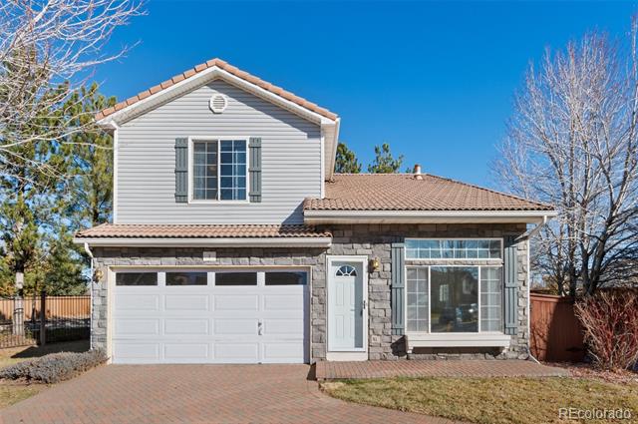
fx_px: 301
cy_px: 212
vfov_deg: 70.3
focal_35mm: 17
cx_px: 319
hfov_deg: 93.3
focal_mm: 17
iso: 400
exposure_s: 1/500
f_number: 8
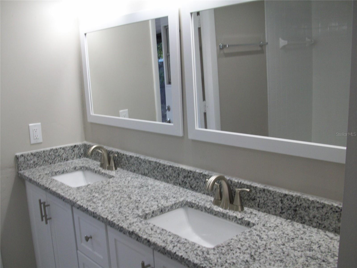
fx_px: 351
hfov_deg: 54.0
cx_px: 178
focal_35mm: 34
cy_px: 134
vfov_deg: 41.8
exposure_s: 1/63.9
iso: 64
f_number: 2.8
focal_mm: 5.7
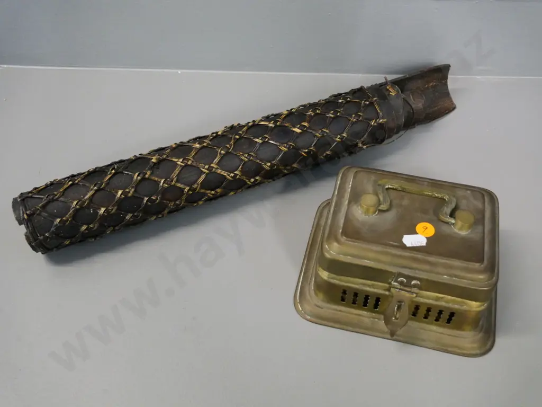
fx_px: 564
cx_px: 271
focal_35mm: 36
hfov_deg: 51.4
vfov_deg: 39.7
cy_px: 204
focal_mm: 18
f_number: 5.6
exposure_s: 1/50
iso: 3200
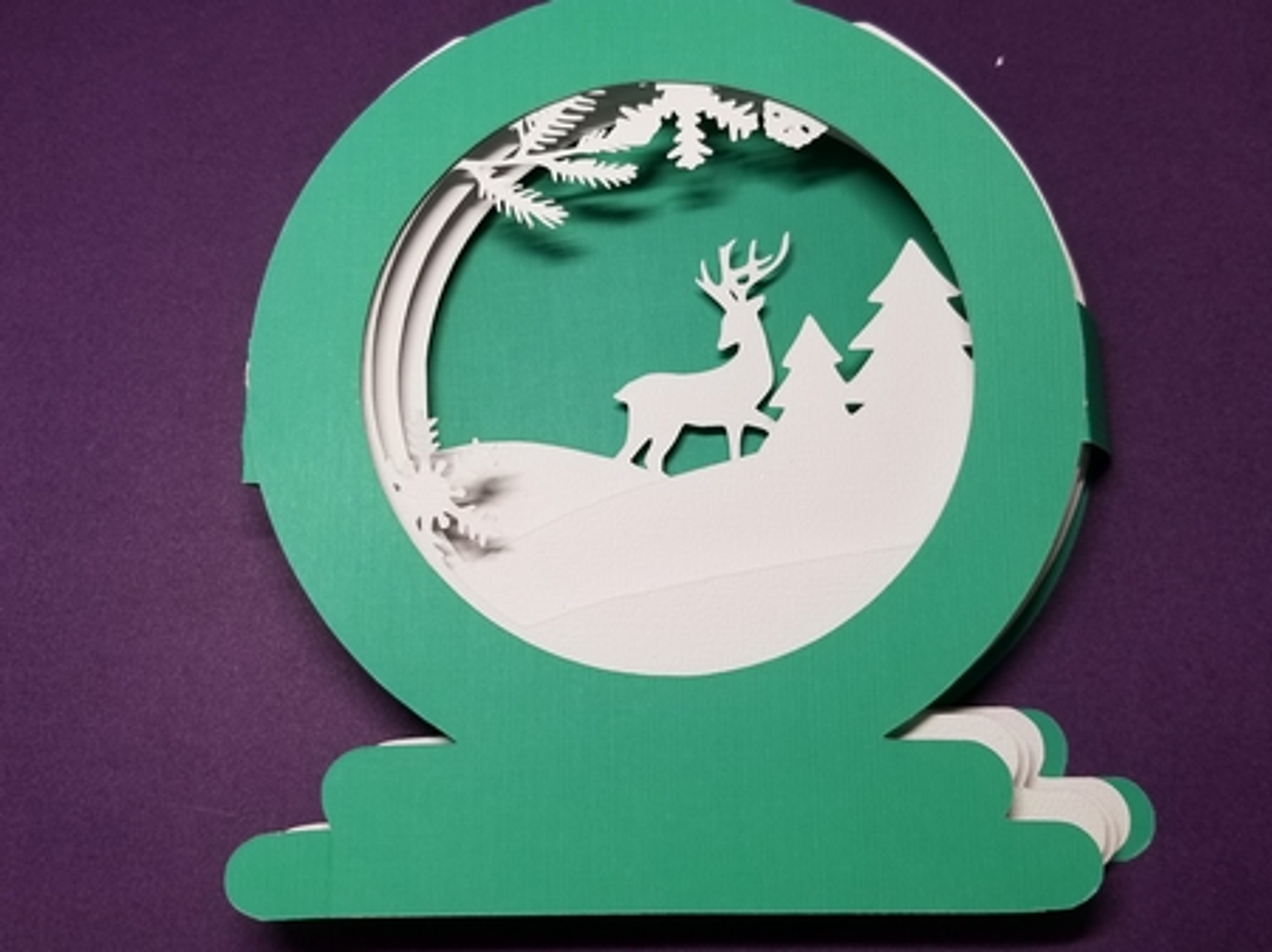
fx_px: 955
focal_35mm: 26
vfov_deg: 53.0
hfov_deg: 67.3
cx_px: 636
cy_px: 476
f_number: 1.7
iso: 64
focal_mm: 4.25
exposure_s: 1/120
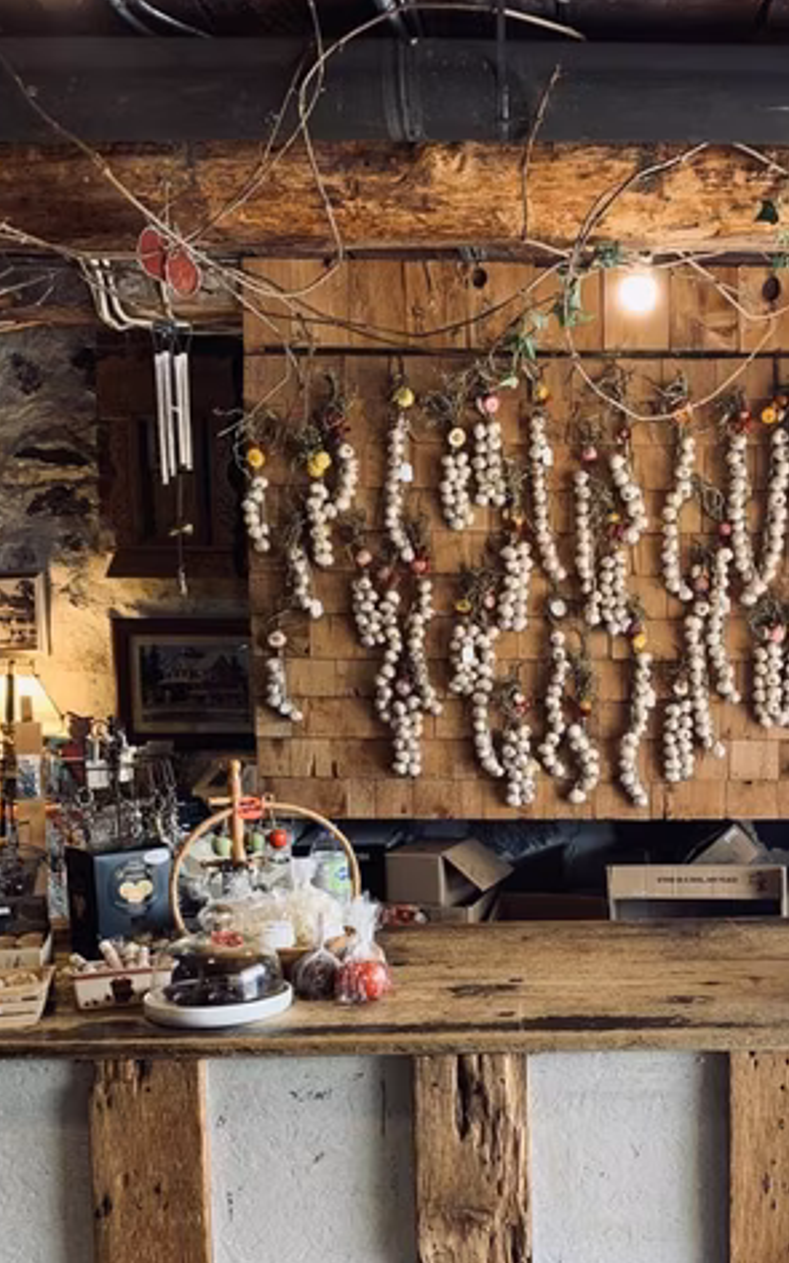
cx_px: 612
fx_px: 1307
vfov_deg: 50.8
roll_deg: +0.2
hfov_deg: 32.8
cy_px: 816
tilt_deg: -6.7
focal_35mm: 38
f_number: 1.8
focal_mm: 4.25
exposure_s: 1/60
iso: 50
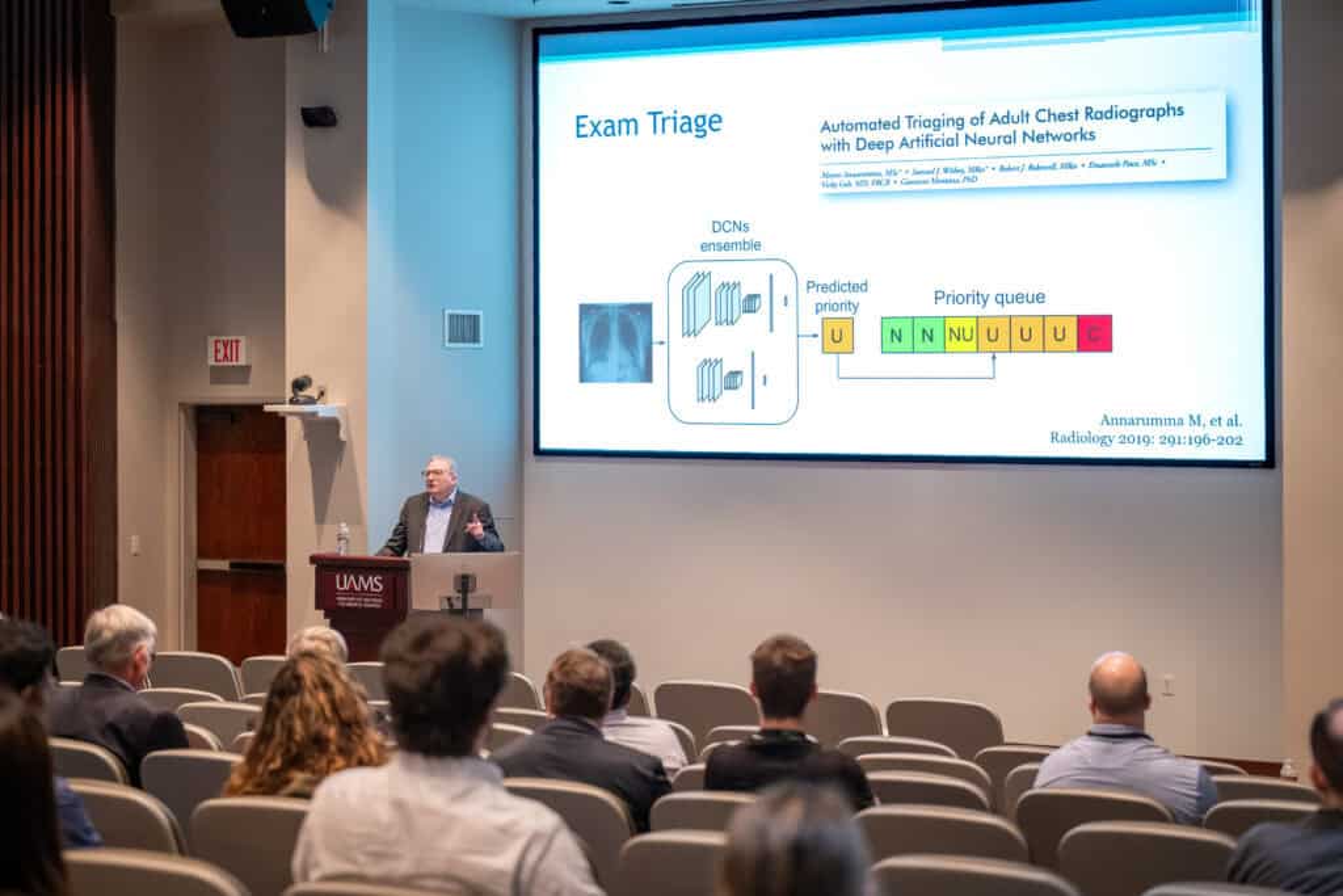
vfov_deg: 19.5
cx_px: 672
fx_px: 2612
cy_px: 448
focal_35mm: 70
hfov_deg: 28.8
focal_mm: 70
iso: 2500
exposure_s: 1/160
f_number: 3.2
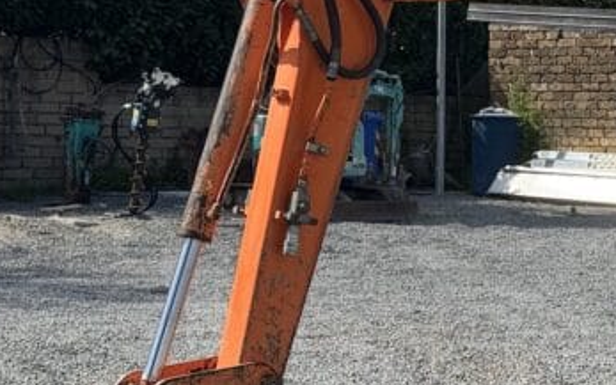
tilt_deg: -2.1
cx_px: 776
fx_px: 2216
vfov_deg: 9.9
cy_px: 226
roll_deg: -0.7
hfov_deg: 15.2
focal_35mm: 132
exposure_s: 1/3096
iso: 64
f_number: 1.78
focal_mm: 6.76
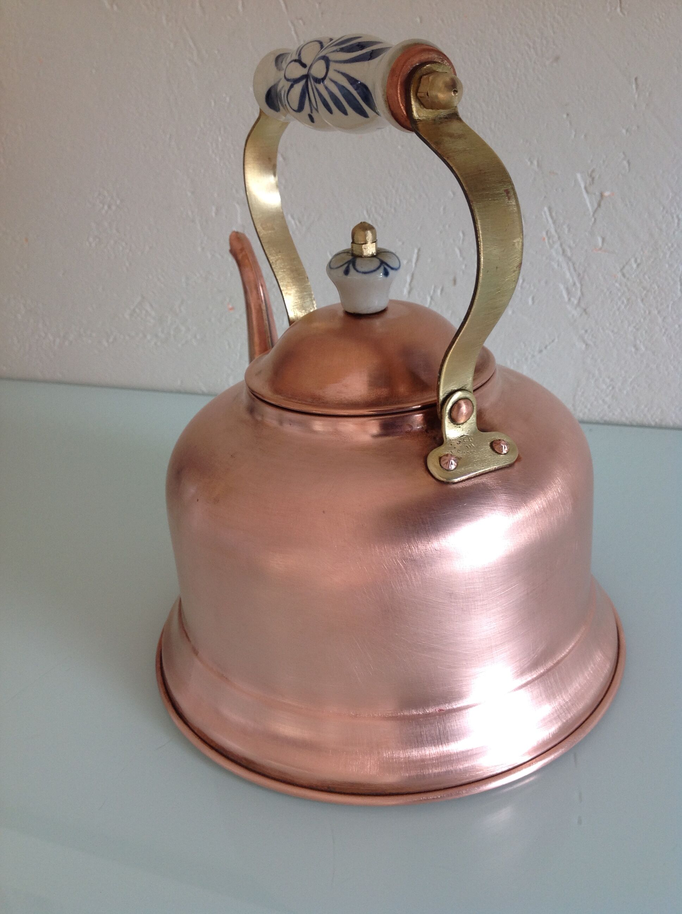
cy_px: 457
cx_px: 341
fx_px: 922
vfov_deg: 52.7
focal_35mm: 35
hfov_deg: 40.6
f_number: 2.4
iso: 50
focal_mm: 4.28
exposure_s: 1/60
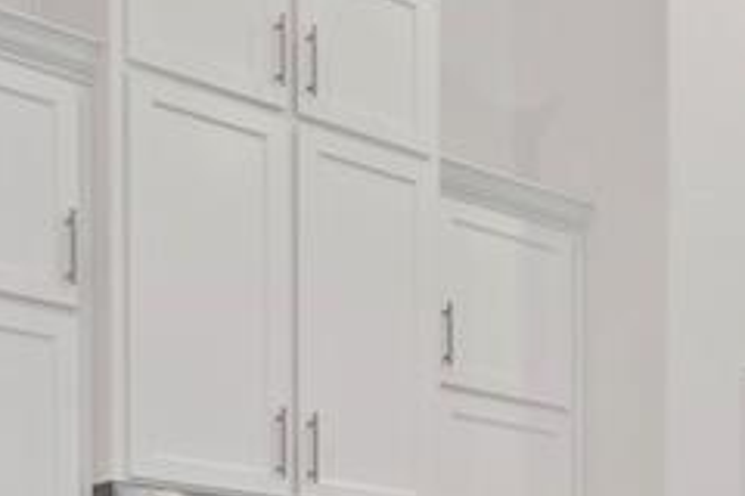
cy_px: 825
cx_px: 838
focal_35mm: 81
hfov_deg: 23.4
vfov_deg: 15.1
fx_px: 1676
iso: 640
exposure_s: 1/5
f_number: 9
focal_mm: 19
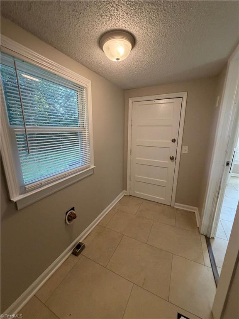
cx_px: 120
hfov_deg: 85.7
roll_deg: -1.1
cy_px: 160
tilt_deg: -15.9
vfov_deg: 102.1
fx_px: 129
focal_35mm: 14
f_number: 2.2
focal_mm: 2.22
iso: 250
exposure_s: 1/120
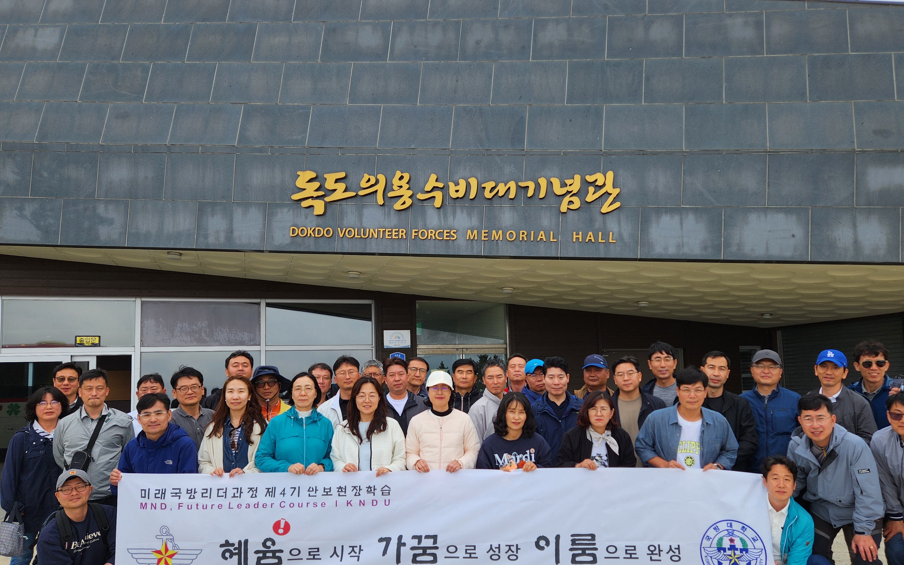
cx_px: 484
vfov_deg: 43.1
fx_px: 714
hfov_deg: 64.6
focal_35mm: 29
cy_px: 307
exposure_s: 1/750
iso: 20
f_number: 1.8
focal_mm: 5.4
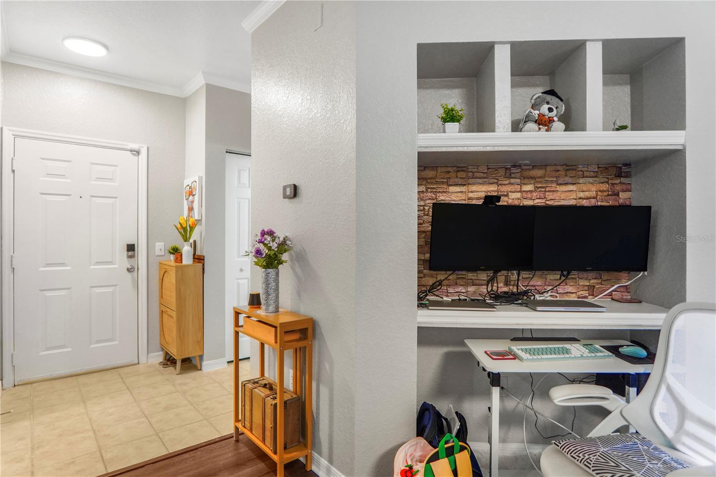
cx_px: 358
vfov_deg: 67.4
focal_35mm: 18
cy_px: 238
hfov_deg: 90.0
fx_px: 358
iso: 320
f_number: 2.2
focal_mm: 12
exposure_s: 1/40
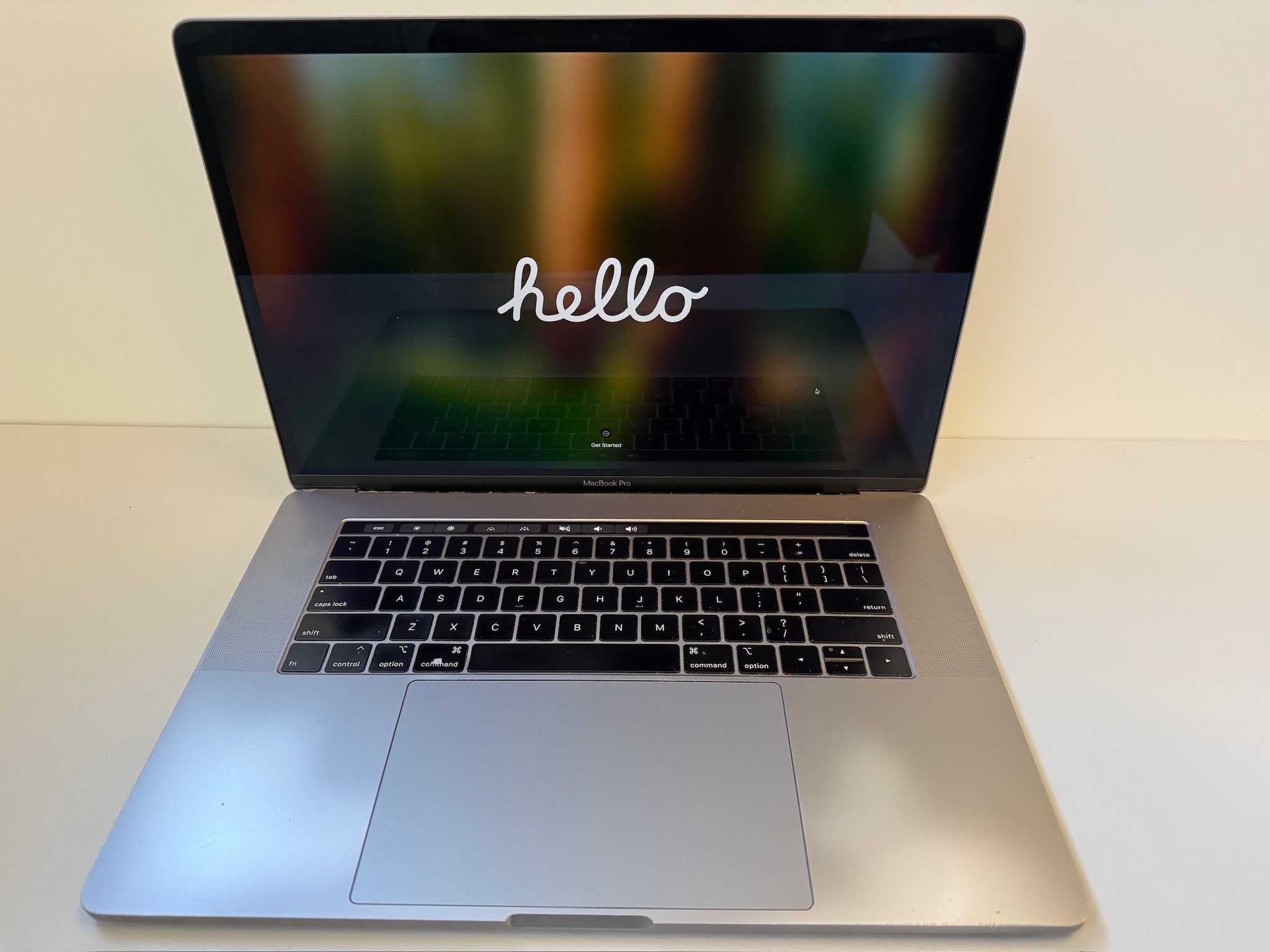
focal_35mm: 24
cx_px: 635
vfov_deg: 56.8
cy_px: 476
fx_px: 881
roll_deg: +0.6
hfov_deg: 71.6
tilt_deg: -36.8
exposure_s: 1/100
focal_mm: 6.76
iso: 200
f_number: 1.78
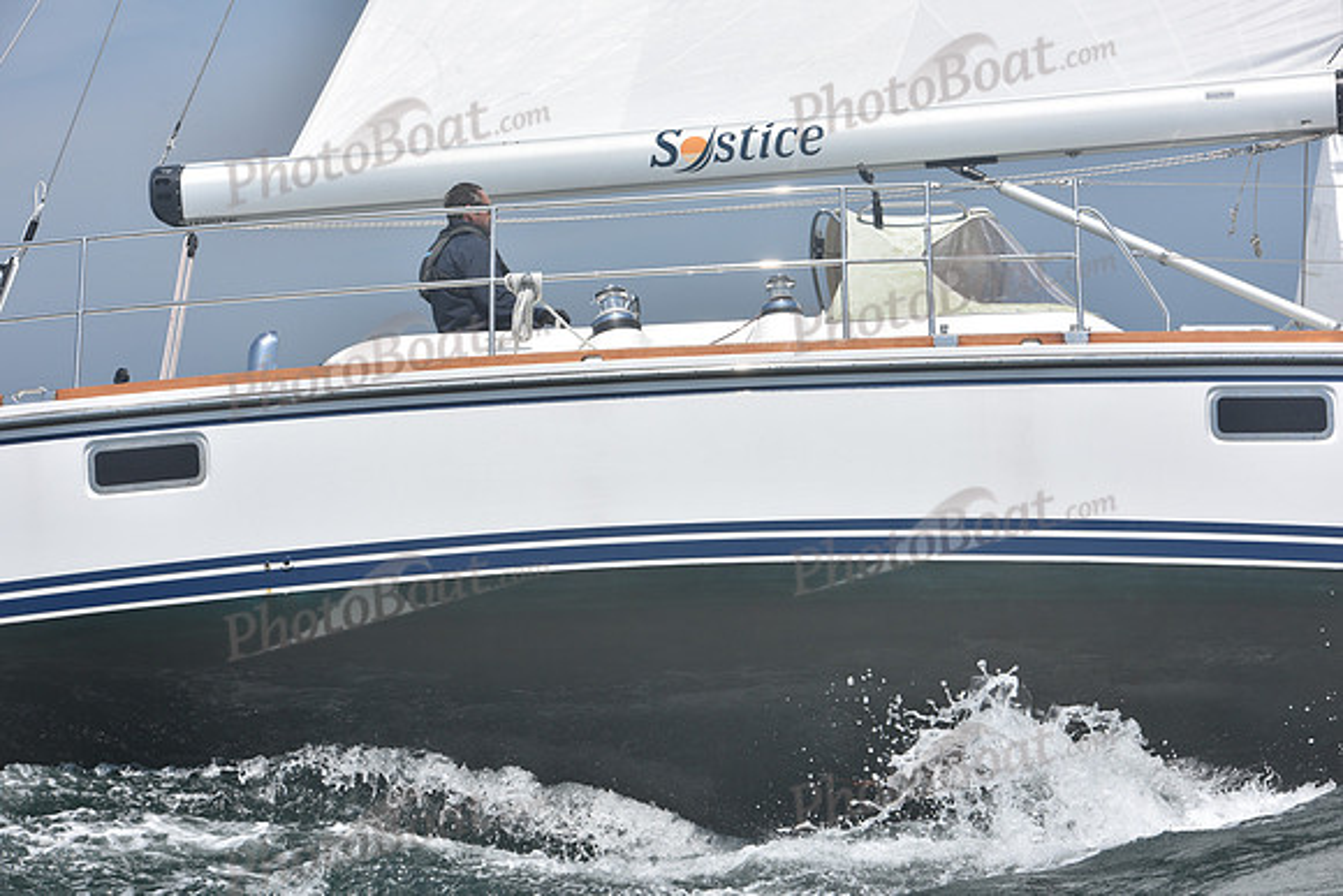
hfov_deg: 19.5
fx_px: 3918
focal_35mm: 105
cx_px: 672
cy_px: 448
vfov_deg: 13.0
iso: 320
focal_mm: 105
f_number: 11
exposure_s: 1/1000
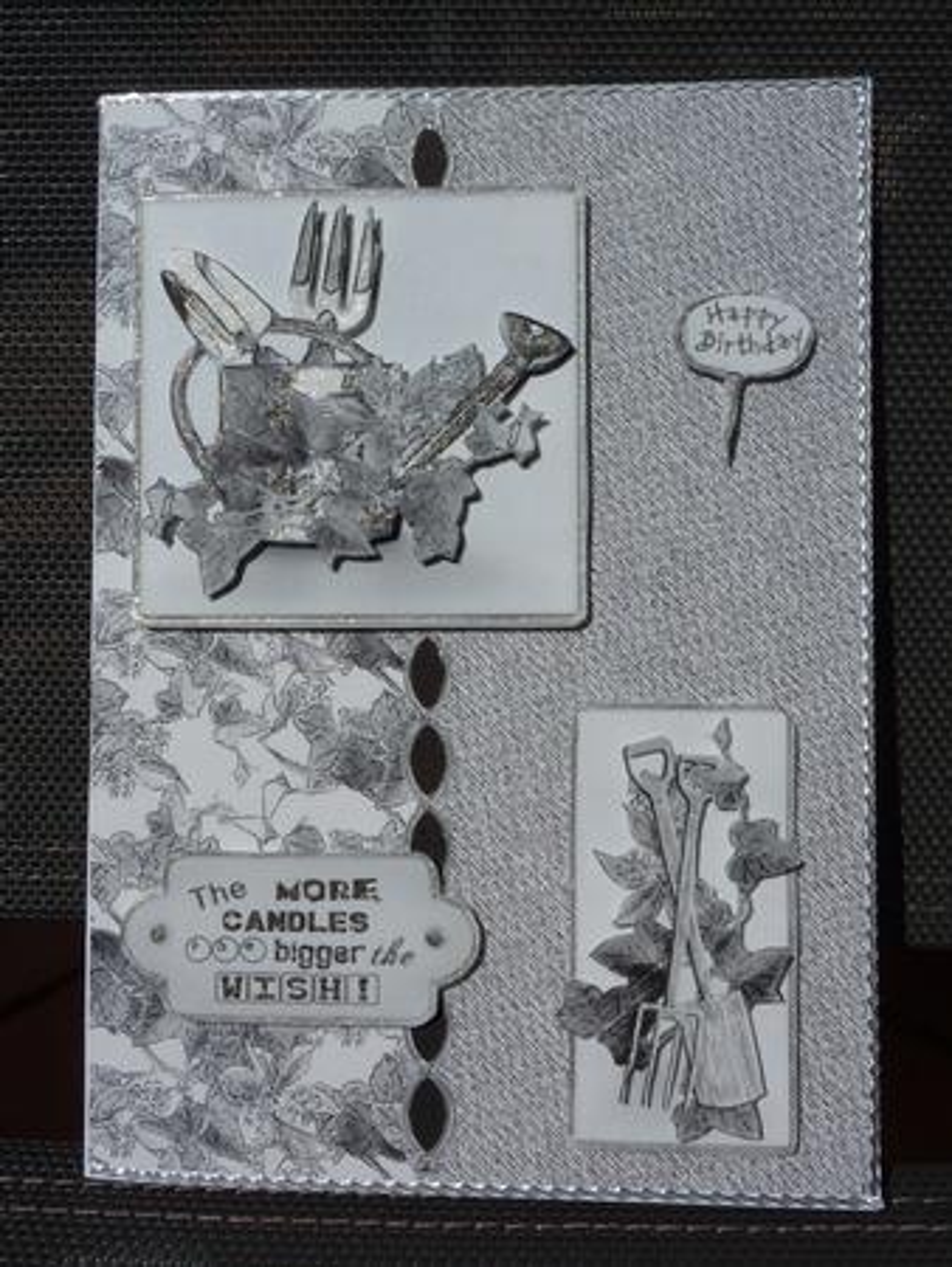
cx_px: 476
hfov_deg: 44.2
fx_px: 1172
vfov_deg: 56.8
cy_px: 634
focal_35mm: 32
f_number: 6.3
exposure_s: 1/1300
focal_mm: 5.3
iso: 80
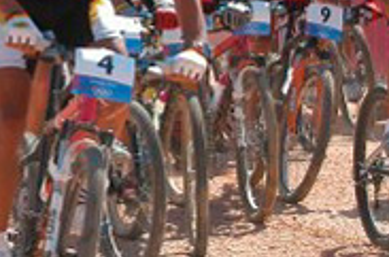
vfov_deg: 3.7
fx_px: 3984
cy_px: -51
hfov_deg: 5.6
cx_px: 55
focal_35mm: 370
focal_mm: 75
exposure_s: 1/800
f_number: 4
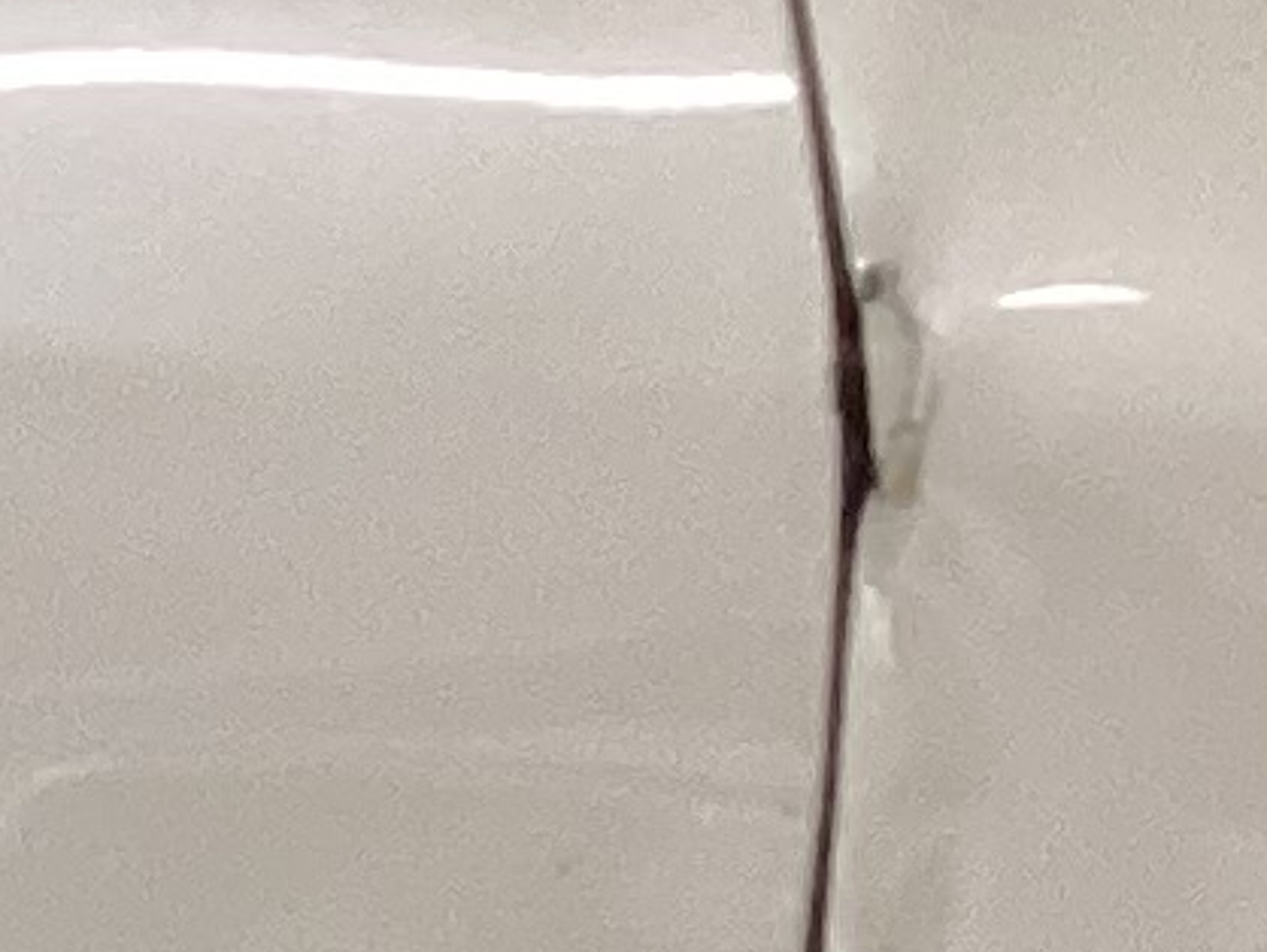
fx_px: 8863
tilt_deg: -29.8
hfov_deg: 7.4
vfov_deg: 5.8
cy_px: 2720
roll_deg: +1.1
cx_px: -2234
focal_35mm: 242
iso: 125
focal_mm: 3.3
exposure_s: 1/60
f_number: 2.4
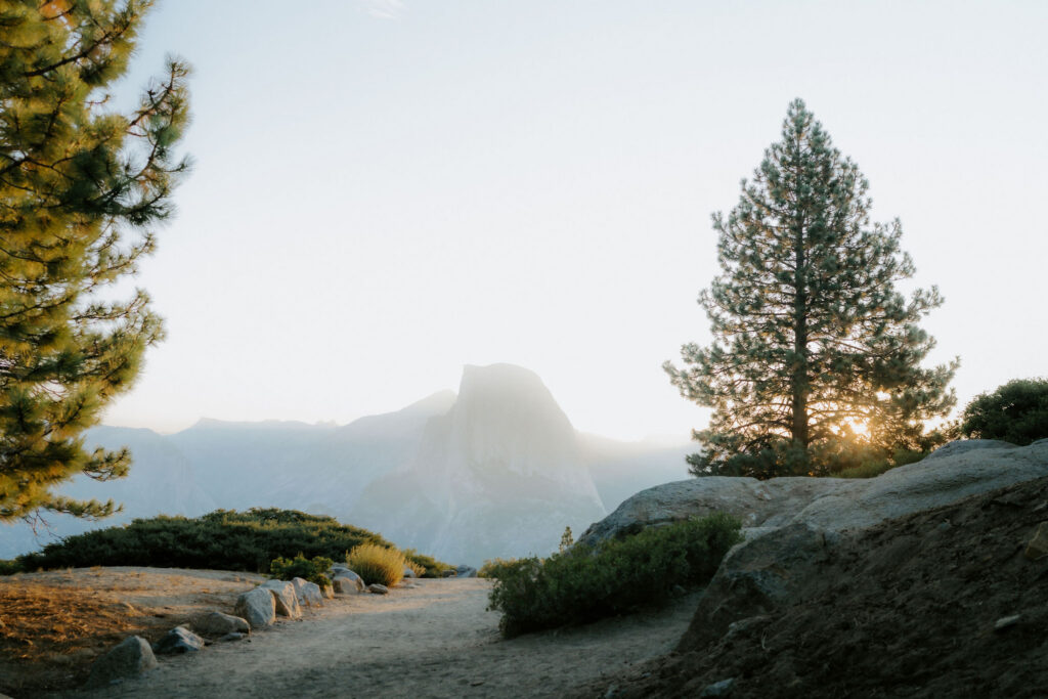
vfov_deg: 37.9
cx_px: 524
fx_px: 1019
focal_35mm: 35
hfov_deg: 54.4
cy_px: 350
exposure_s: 1/320
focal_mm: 35
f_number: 2.8
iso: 160
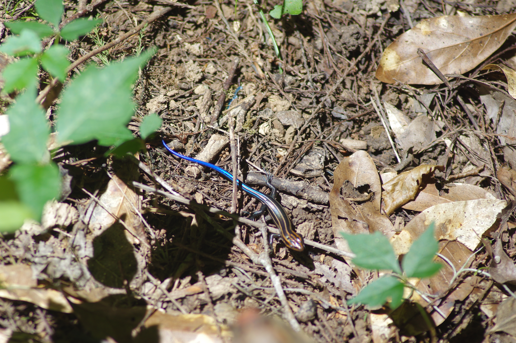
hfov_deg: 9.3
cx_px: 258
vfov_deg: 6.2
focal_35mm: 222
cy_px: 172
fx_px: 3179
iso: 200
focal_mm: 148
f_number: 6.3
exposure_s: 1/250
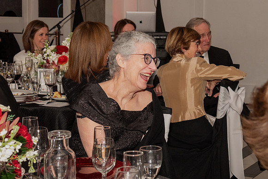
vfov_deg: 17.5
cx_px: 134
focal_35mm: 78
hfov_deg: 26.0
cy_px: 90
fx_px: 581
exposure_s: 1/100
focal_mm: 52
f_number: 9
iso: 2000
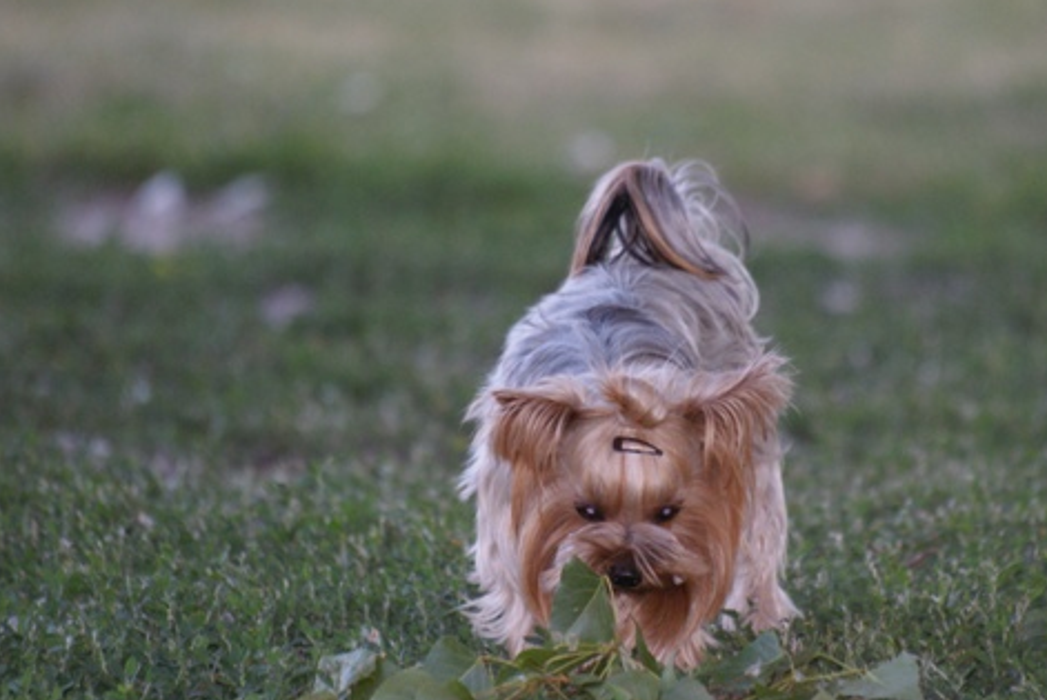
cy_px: 358
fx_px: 13652
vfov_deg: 2.9
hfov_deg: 4.4
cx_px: 654
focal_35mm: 469
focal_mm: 230
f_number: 5.6
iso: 400
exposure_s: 1/125
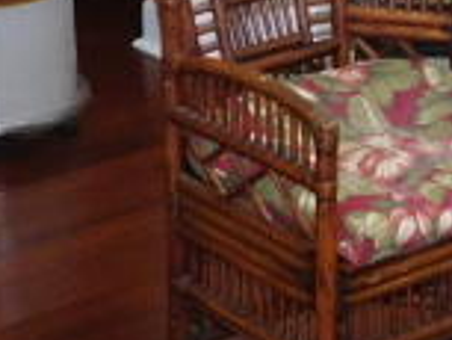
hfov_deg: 12.6
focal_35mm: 154
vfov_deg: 9.4
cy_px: -163
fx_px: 2012
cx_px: 502
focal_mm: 4
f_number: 3
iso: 200
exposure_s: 1/30
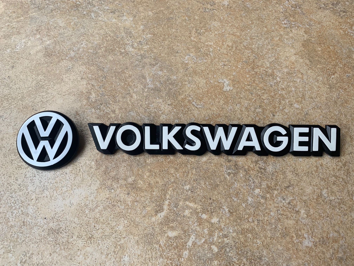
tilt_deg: -62.3
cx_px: 177
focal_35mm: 26
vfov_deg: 53.1
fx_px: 266
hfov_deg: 67.3
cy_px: 133
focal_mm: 4.25
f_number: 1.8
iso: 25
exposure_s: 1/258
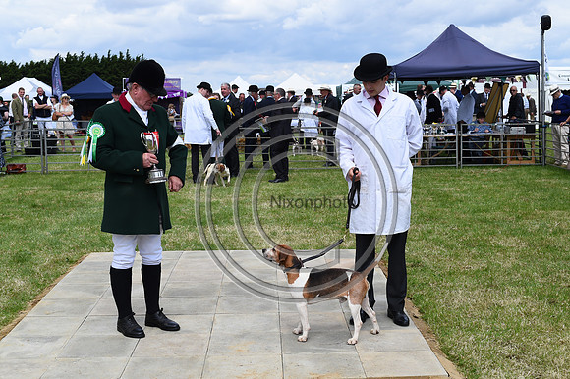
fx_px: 791
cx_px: 285
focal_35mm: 50
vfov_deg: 27.0
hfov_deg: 39.6
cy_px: 190
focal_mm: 50
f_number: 9
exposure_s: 1/1250
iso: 500
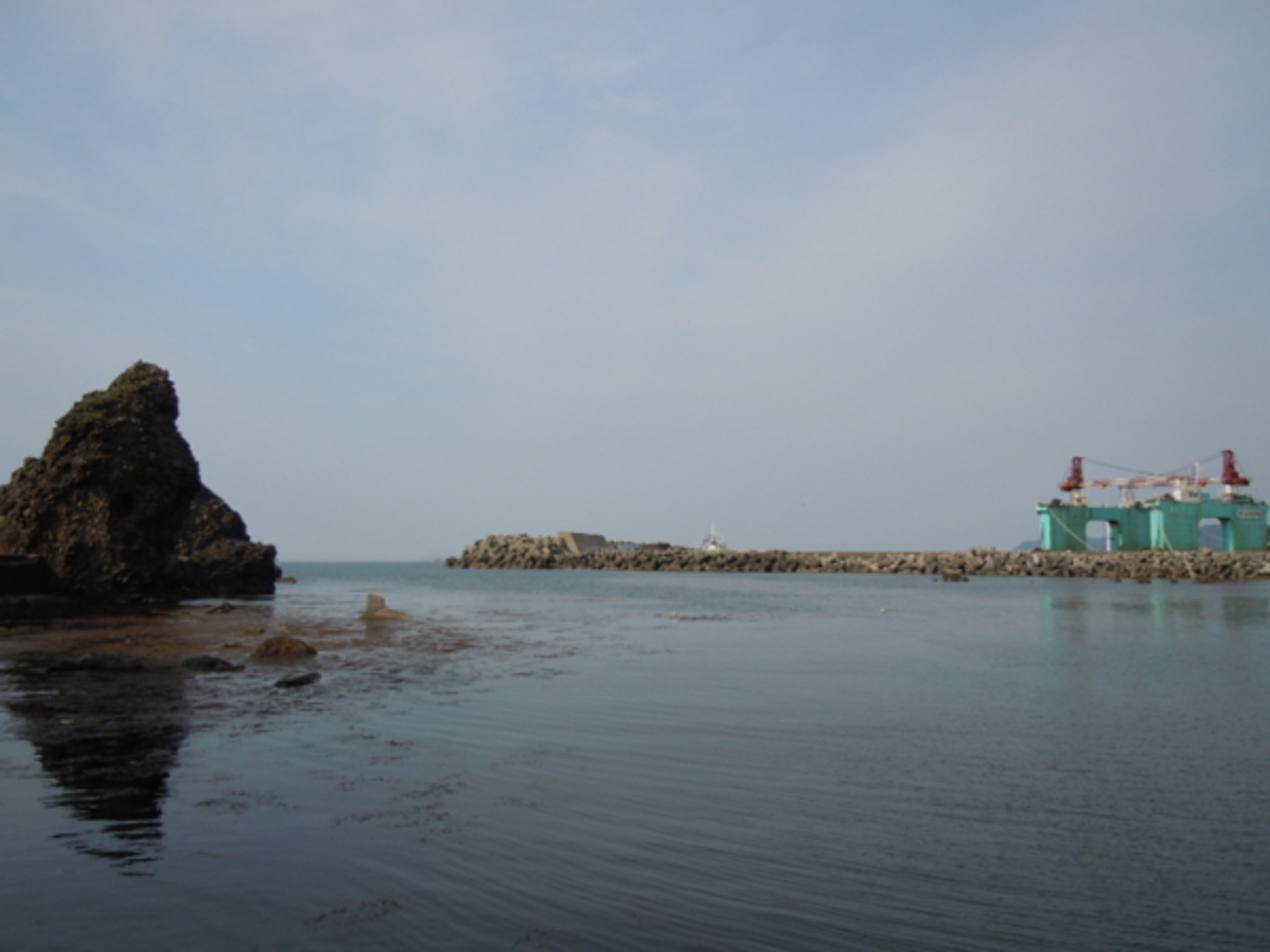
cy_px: 476
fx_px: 1101
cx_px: 635
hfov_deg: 60.0
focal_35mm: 30
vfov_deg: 46.8
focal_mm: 5.4
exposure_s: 1/400
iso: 100
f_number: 7
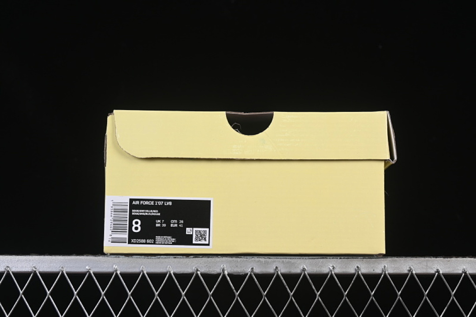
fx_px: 992
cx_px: 238
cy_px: 158
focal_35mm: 75
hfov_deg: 27.0
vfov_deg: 18.2
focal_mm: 50
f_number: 8
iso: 160
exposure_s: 1/80
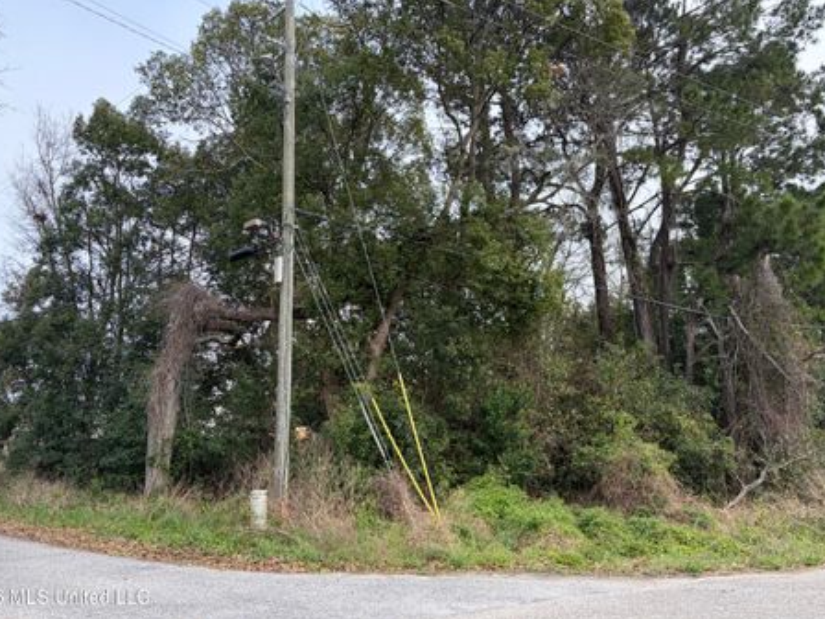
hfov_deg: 61.7
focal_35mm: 29
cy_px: 283
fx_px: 691
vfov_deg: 48.2
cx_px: 405
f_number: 1.6
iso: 64
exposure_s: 1/907
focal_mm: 5.96
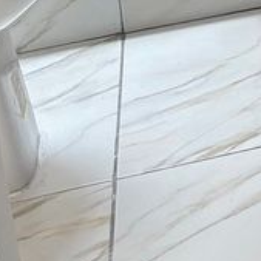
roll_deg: +2.0
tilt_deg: -13.0
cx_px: 697
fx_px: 1390
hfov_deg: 9.2
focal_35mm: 163
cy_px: -346
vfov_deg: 9.6
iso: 125
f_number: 1.6
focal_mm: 5.96
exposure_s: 1/121
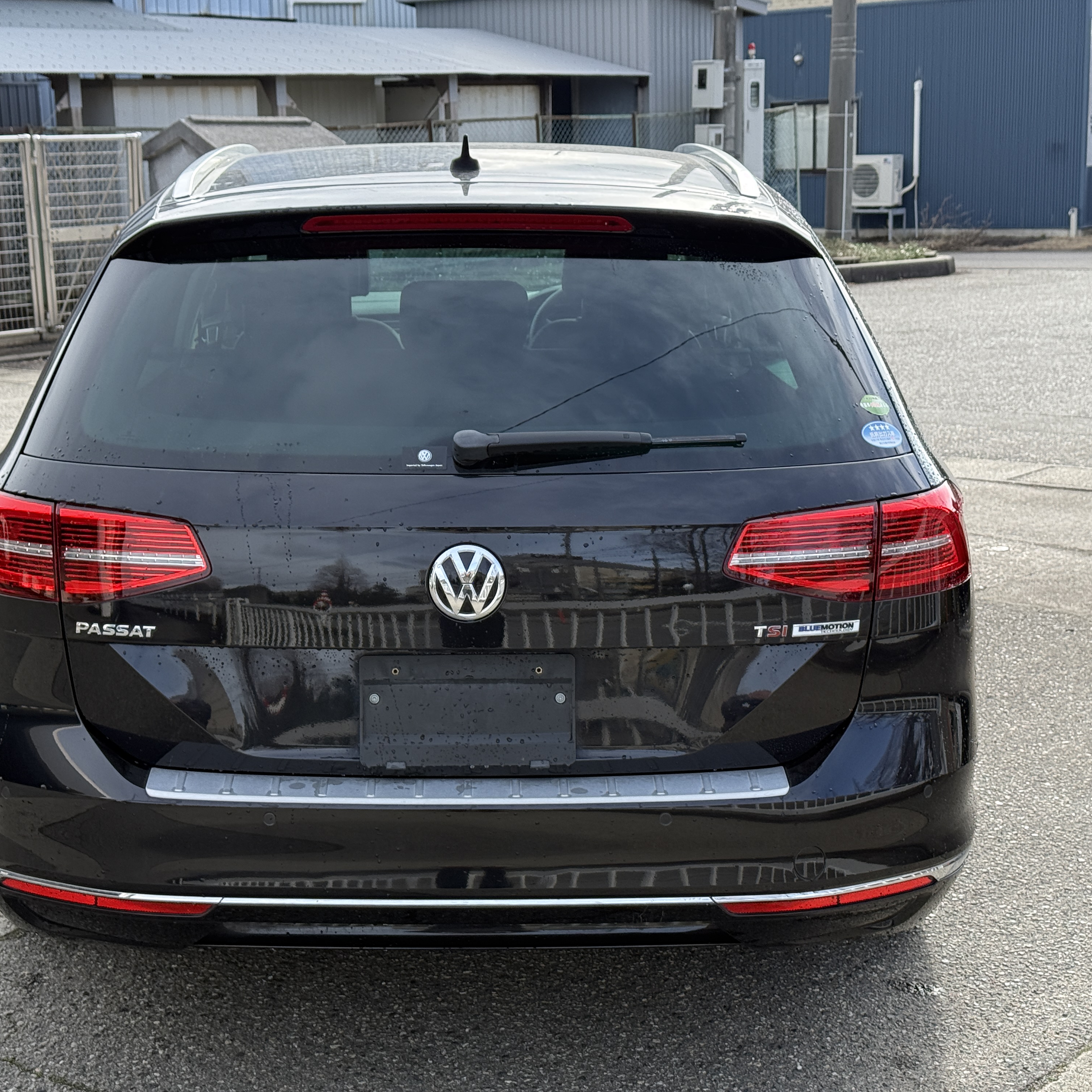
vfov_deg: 30.0
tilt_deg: -11.2
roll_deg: +1.9
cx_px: 470
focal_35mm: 57
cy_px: 548
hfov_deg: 30.0
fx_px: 2034
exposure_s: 1/1222
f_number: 1.78
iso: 80
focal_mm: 6.76
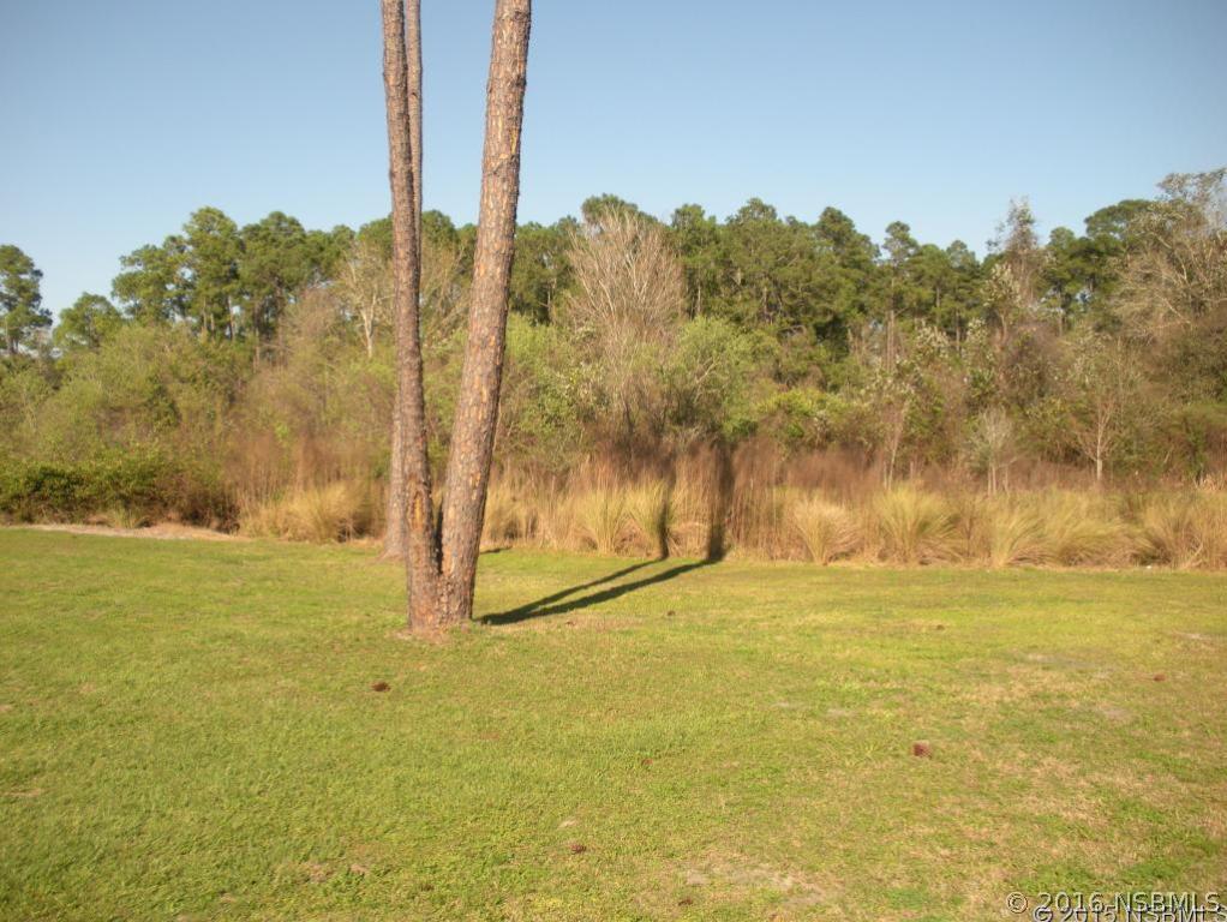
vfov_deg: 39.7
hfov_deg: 51.3
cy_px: 461
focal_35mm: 36
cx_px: 614
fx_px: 1277
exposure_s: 1/447
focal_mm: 6.3
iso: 64
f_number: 3.5
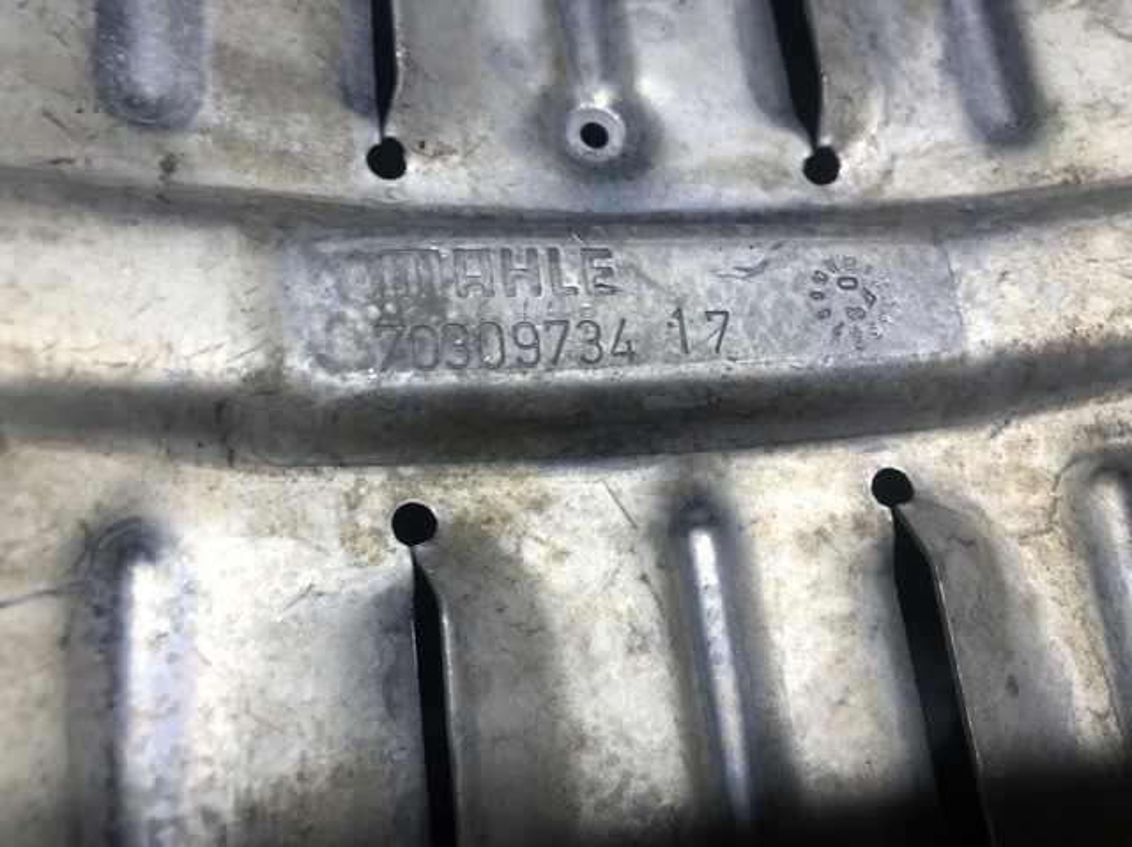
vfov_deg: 49.7
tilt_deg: -66.4
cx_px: 566
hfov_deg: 63.5
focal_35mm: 28
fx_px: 915
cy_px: 424
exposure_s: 1/50
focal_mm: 3.99
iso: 25
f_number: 1.8
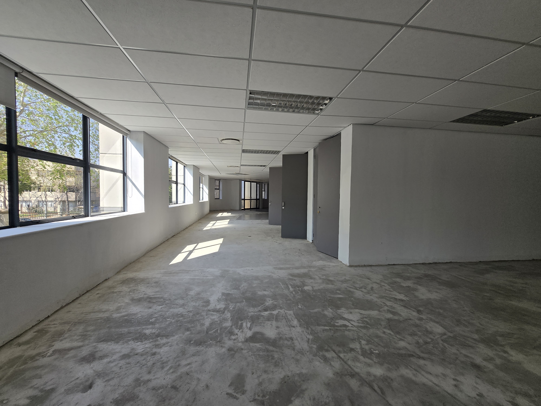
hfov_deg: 106.2
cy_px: 203
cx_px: 270
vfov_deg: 89.9
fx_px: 203
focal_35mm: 13
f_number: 2.2
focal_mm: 1.7
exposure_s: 1/310
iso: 25
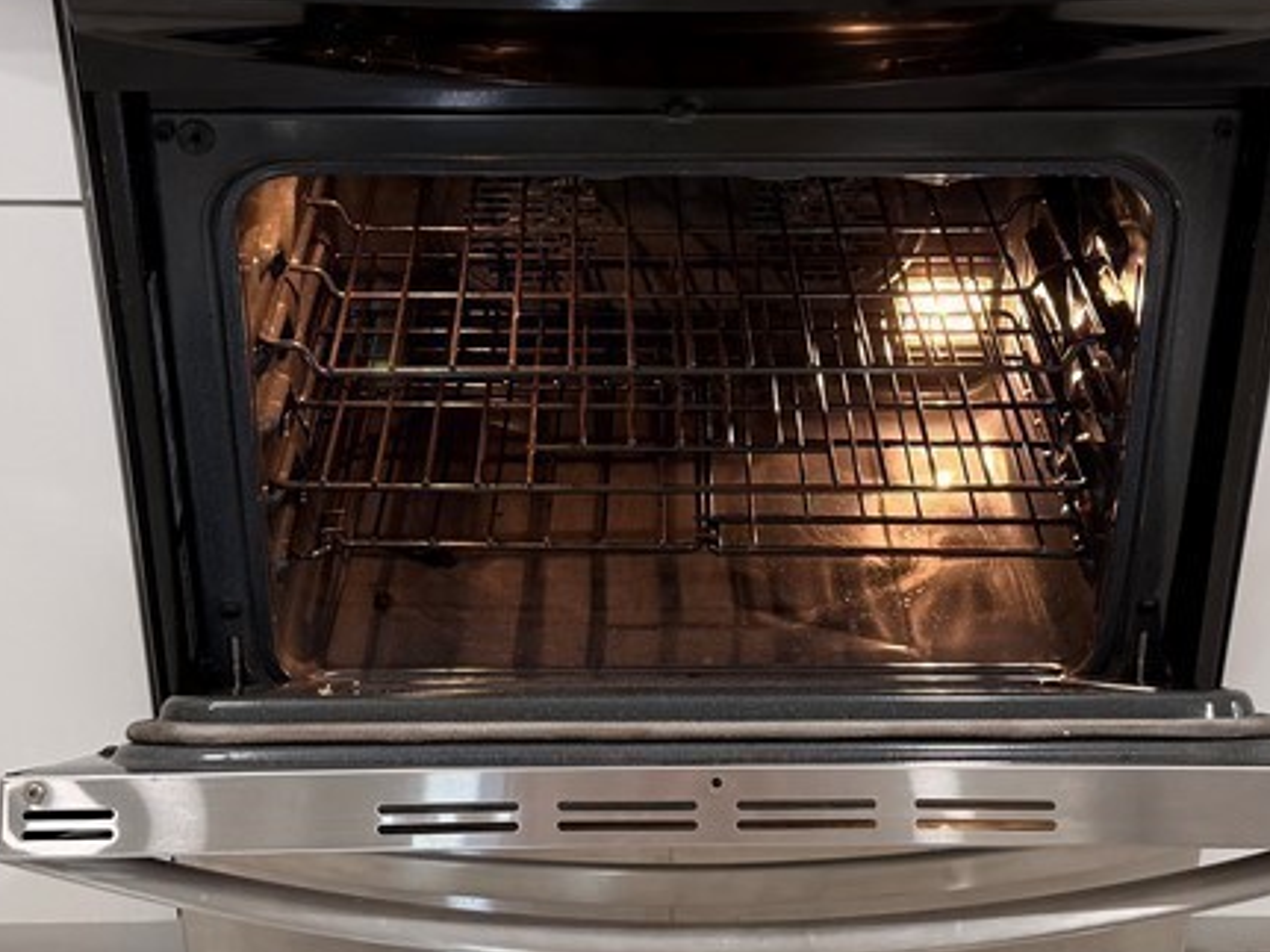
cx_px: 645
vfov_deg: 25.6
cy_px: 342
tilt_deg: -28.5
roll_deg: +1.1
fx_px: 2091
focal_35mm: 57
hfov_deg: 33.8
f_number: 1.78
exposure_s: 1/60
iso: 160
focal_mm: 6.76
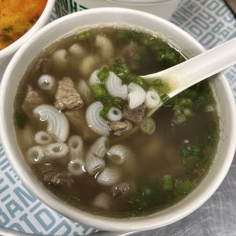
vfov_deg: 52.5
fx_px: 239
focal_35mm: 31
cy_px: 114
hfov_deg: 52.5
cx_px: 117
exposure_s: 1/120
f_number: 1.6
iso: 80
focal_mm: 5.1
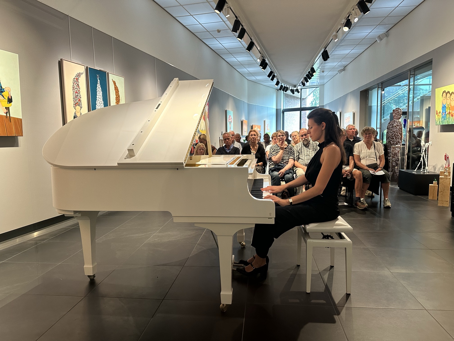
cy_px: 170
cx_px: 227
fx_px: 315
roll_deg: +0.5
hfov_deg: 71.6
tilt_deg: -6.1
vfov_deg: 56.8
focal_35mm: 24
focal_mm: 6.86
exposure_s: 1/62
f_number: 1.78
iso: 200
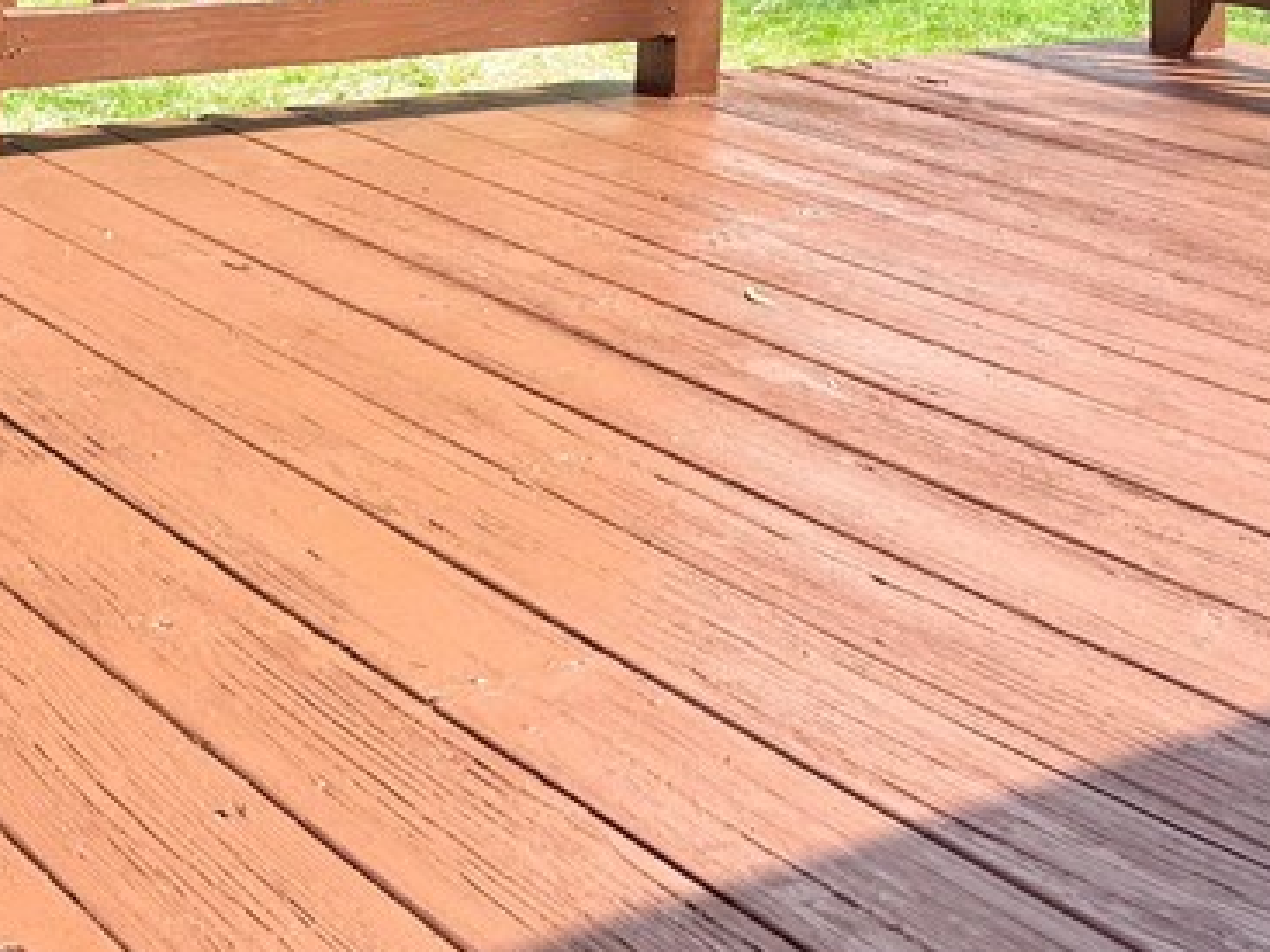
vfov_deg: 20.2
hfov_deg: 28.9
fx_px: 2457
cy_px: -270
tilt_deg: -1.7
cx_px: 543
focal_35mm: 67
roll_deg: -1.0
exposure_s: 1/3584
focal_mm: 6.76
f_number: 1.78
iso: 100
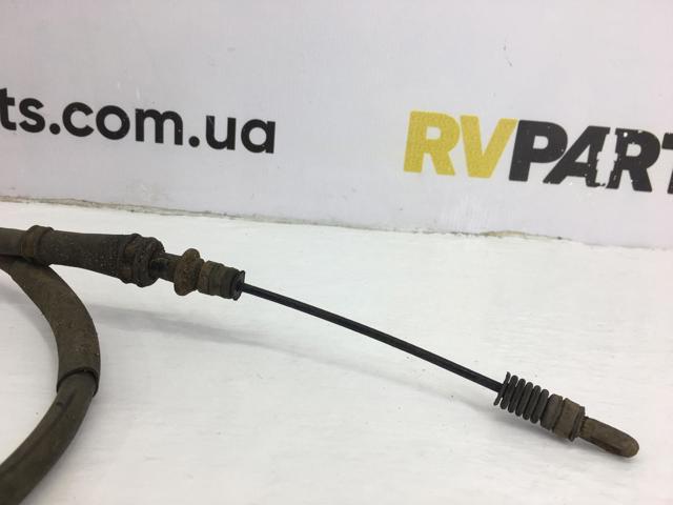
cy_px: 252
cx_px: 336
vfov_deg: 48.2
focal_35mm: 29
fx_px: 564
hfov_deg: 61.7
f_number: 2.2
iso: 32
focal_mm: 4.15
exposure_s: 1/100
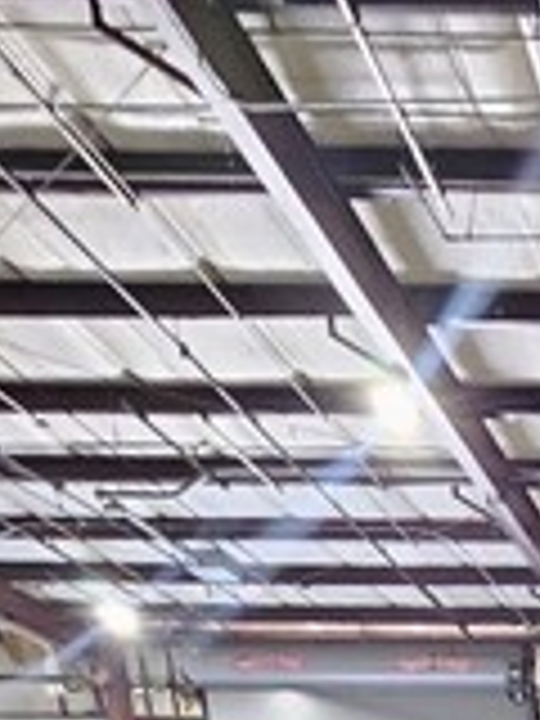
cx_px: 846
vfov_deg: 20.8
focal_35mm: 52
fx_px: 1082
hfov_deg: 22.2
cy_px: 1364
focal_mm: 2.2
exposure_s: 1/24
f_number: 2.2
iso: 800
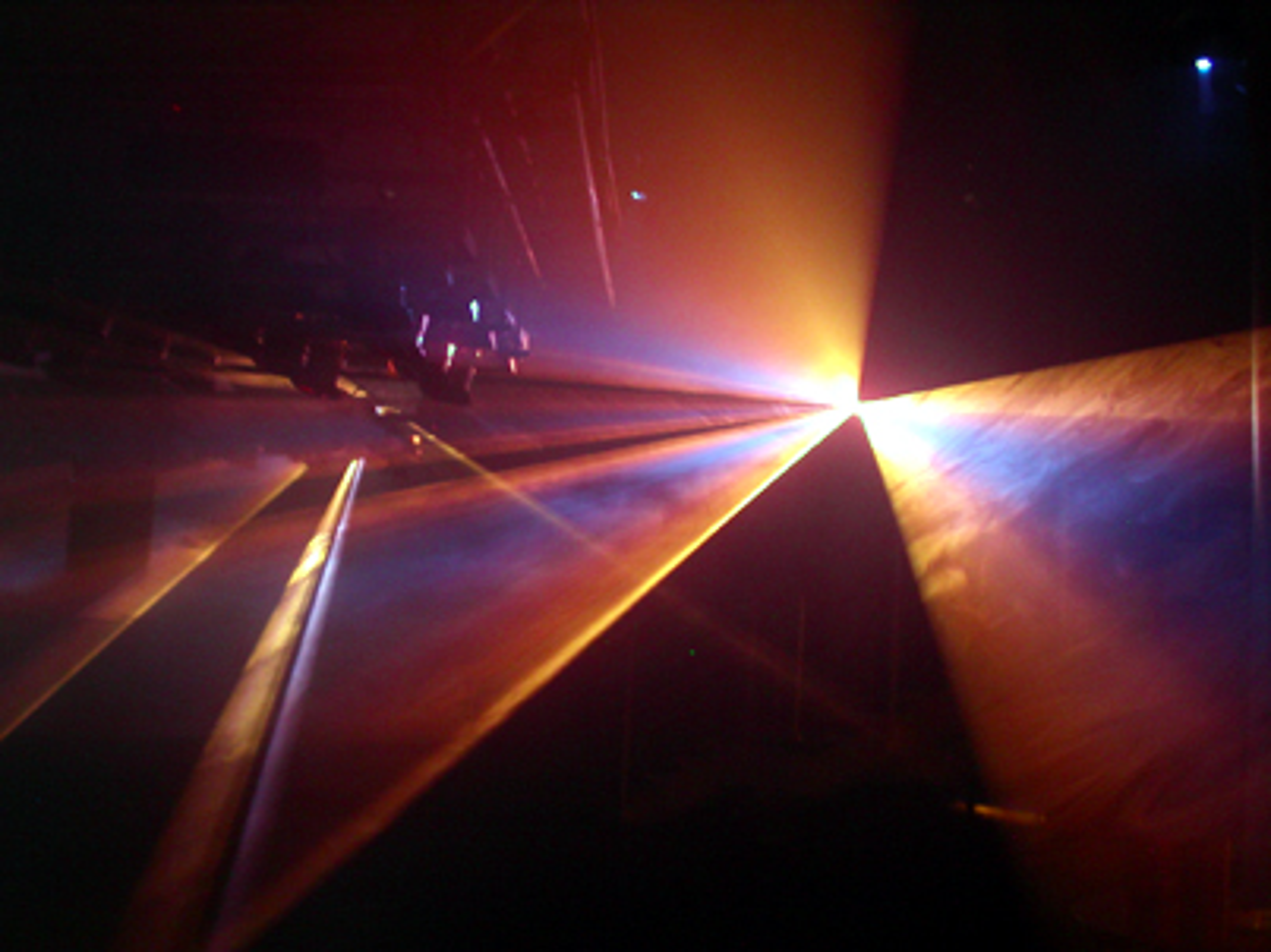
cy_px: 476
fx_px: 1395
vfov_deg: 37.7
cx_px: 636
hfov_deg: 49.0
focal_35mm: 38
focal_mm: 7.8
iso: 200
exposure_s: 1/2
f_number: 2.8
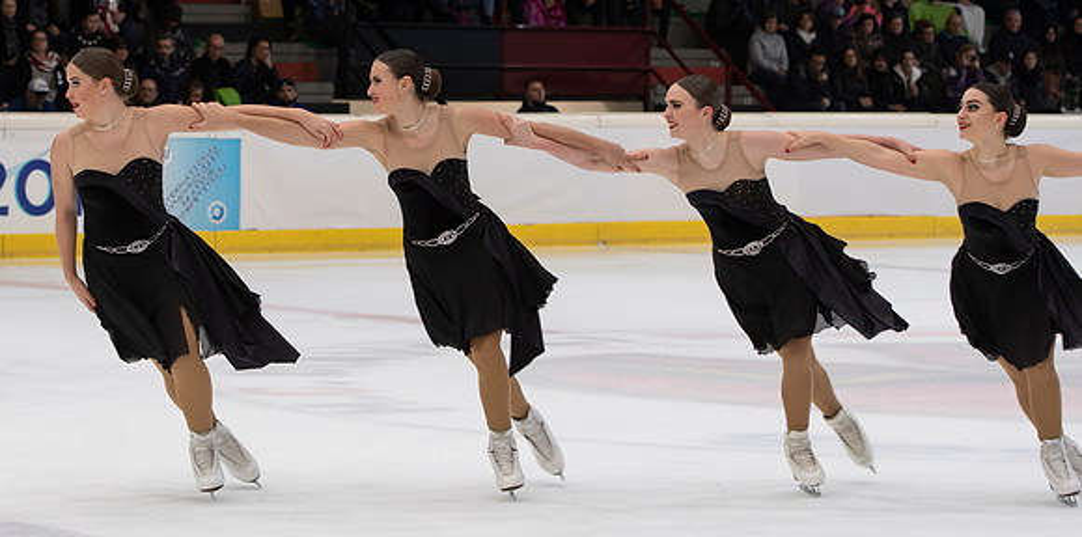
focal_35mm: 137
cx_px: 429
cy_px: 116
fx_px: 3830
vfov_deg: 8.0
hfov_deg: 16.1
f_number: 3.5
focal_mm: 70
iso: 800
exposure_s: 1/250
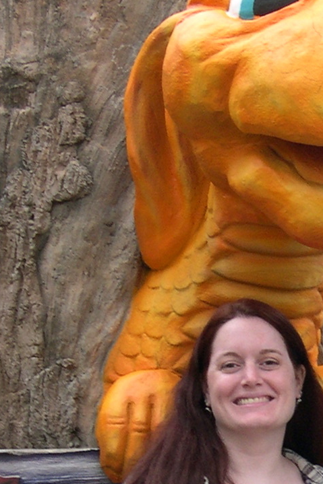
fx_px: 1858
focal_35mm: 138
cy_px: 450
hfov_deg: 9.8
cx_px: 339
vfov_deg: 14.7
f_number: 2.9
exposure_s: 1/36.8
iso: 100
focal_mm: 9
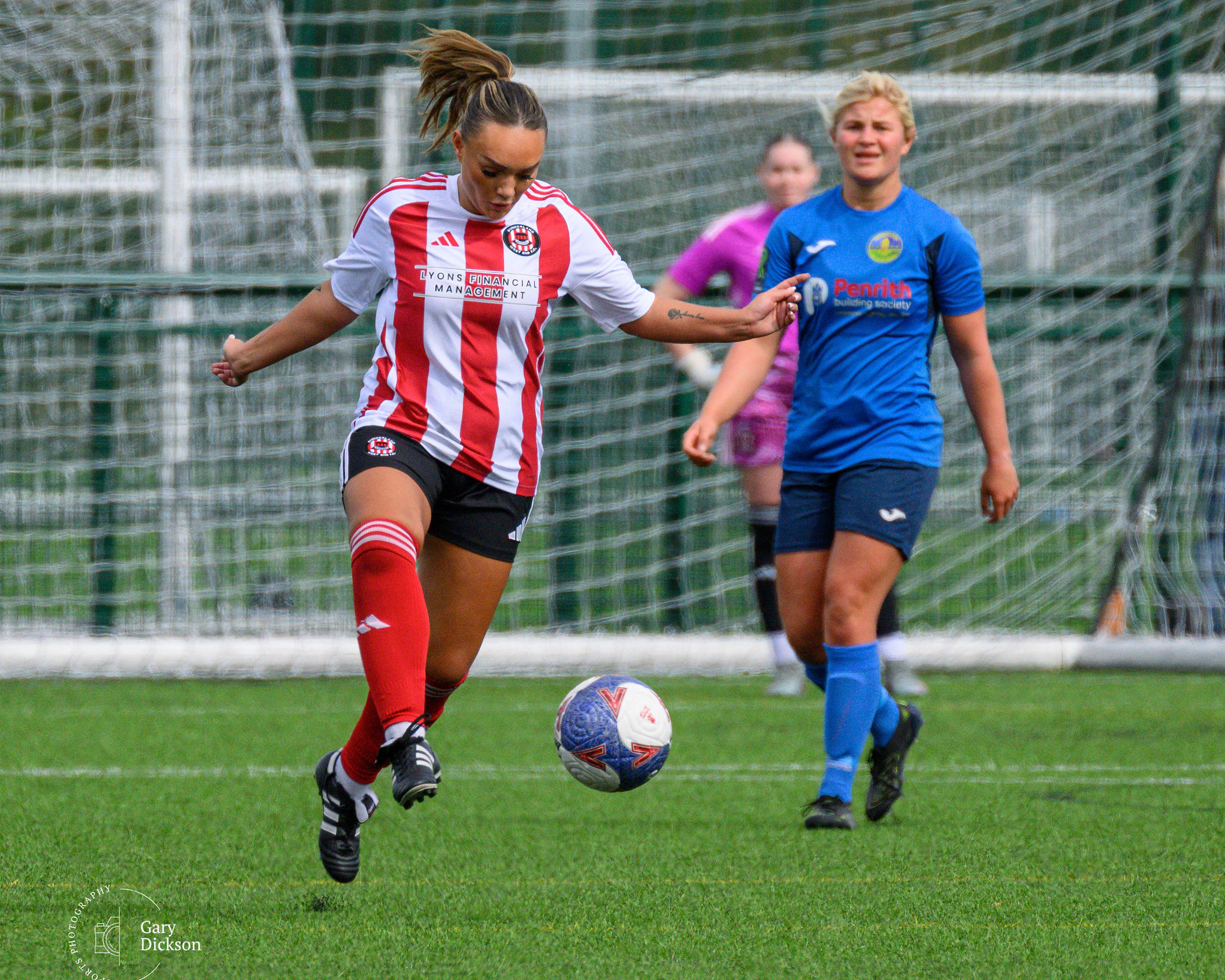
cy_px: 136
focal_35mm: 930
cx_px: 575
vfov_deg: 1.7
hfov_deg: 2.1
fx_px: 33717
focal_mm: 400
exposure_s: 1/4000
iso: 1400
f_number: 5.6
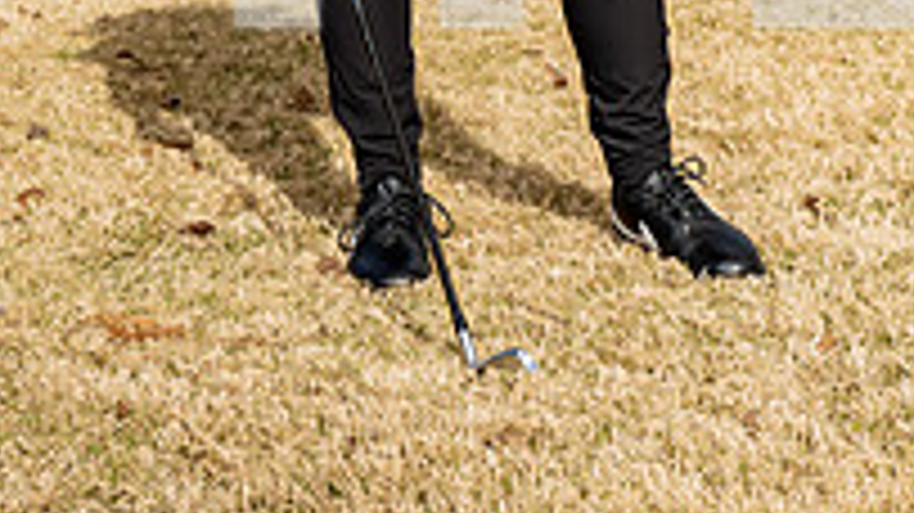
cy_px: -423
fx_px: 3149
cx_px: 396
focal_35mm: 130
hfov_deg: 16.5
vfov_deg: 8.9
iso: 100
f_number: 8
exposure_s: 1/250
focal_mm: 56
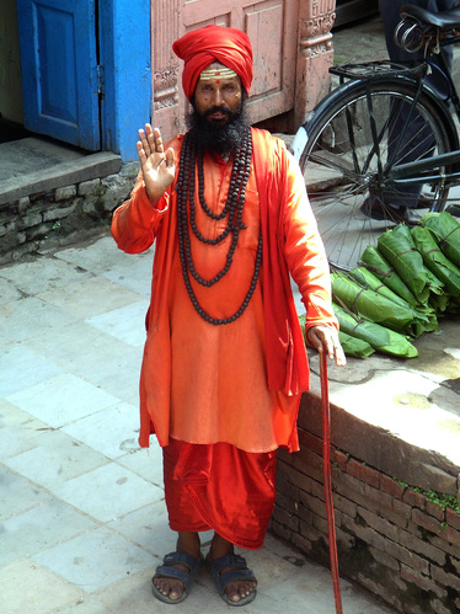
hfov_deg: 7.6
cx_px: 237
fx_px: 3457
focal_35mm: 195
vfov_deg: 10.1
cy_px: 315
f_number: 4.6
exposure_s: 1/173
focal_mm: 39
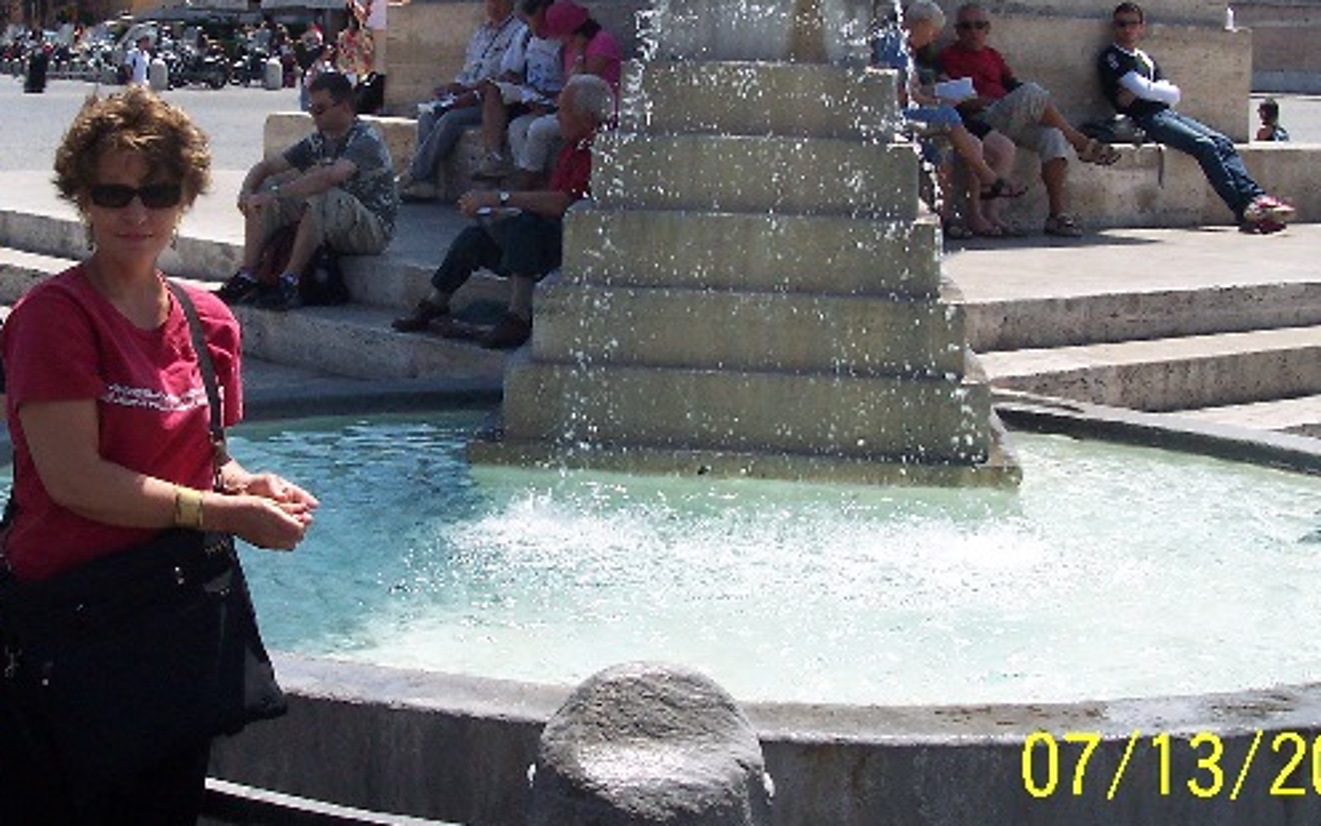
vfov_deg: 19.8
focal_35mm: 65
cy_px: 165
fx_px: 2340
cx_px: 474
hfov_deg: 31.3
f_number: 4.8
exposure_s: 1/700
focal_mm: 8
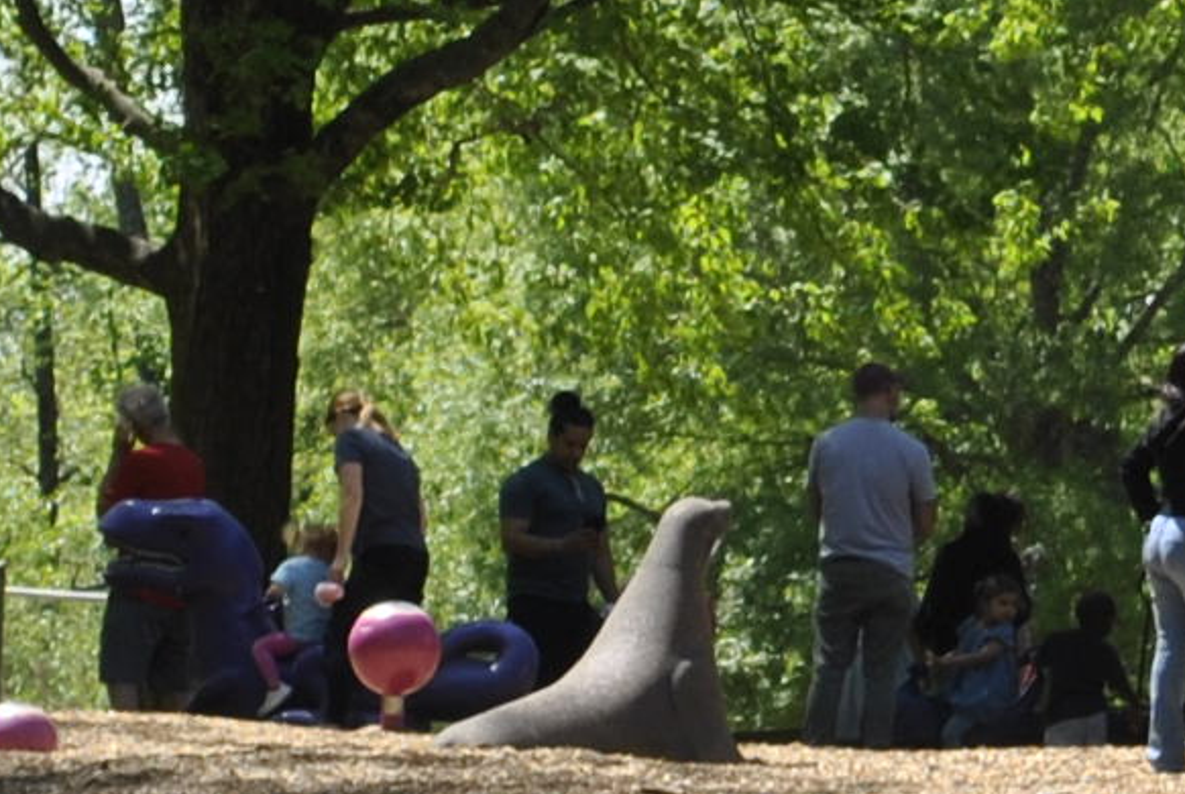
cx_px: 1313
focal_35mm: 499
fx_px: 16450
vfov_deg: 2.8
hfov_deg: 4.1
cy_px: -104
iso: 100
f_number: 8
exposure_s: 1/160
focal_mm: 50
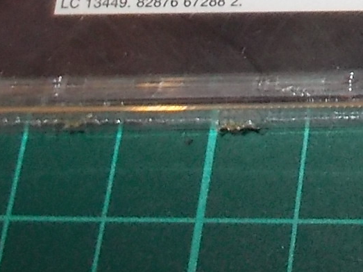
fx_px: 1321
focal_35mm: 126
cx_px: 607
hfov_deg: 14.2
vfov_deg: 10.9
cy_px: -244
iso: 200
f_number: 3.3
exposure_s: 1/30
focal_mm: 4.1
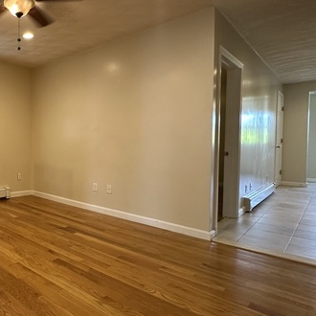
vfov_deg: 62.9
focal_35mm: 25
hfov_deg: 52.3
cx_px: 12
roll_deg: +0.1
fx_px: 258
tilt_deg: -1.9
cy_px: 150
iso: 160
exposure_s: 1/60
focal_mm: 2.22
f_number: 2.2
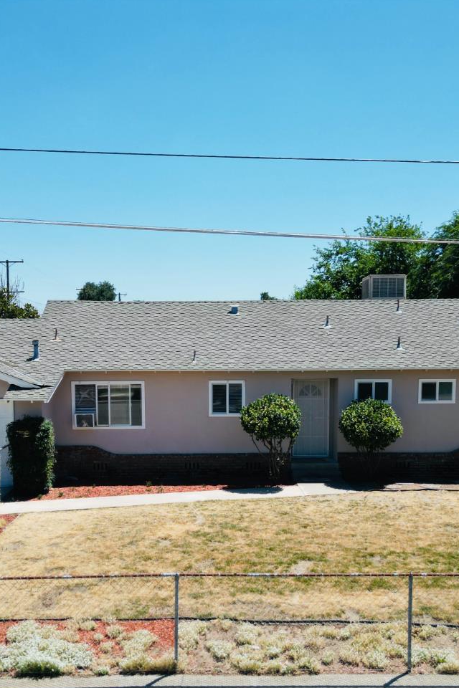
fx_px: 746
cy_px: 400
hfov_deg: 34.2
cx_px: 212
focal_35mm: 39
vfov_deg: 49.3
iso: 110
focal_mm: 6.72
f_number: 1.7
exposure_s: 1/3000
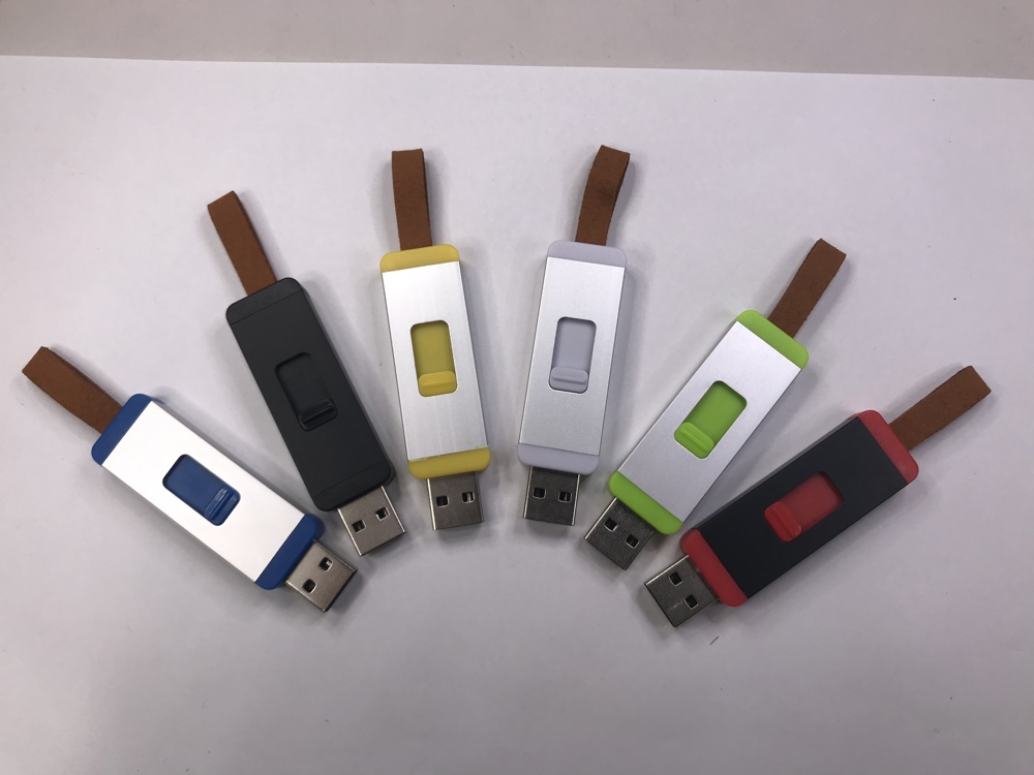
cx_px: 517
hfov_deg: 63.4
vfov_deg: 49.7
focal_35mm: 28
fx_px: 836
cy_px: 388
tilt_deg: -82.3
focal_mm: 3.99
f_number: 1.8
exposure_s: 1/699
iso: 20
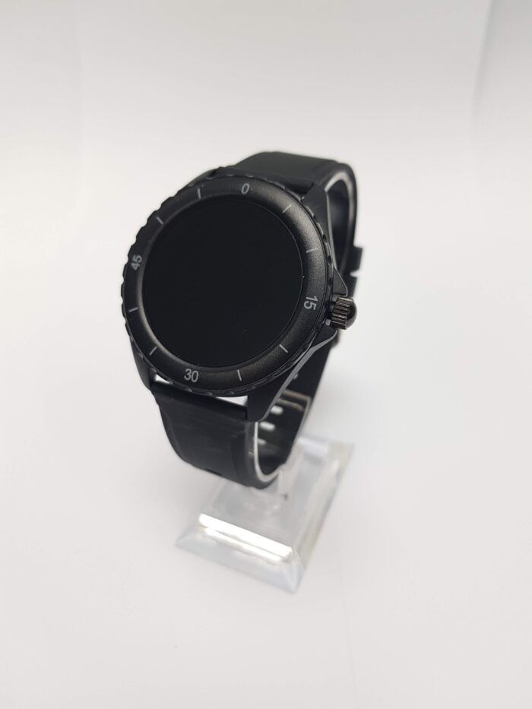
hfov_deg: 53.1
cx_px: 266
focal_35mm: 26
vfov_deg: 67.3
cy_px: 354
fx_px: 533
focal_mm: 4.2
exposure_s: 1/50
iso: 64
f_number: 1.7
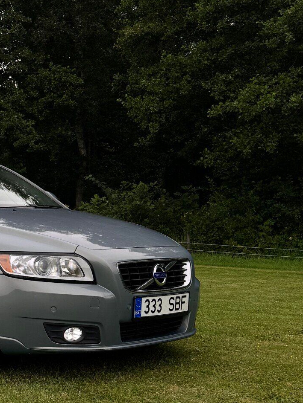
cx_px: -36
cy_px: 168
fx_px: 770
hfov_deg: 21.1
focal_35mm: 66
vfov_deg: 29.3
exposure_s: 1/1172
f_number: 1.78
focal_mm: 6.76
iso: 80
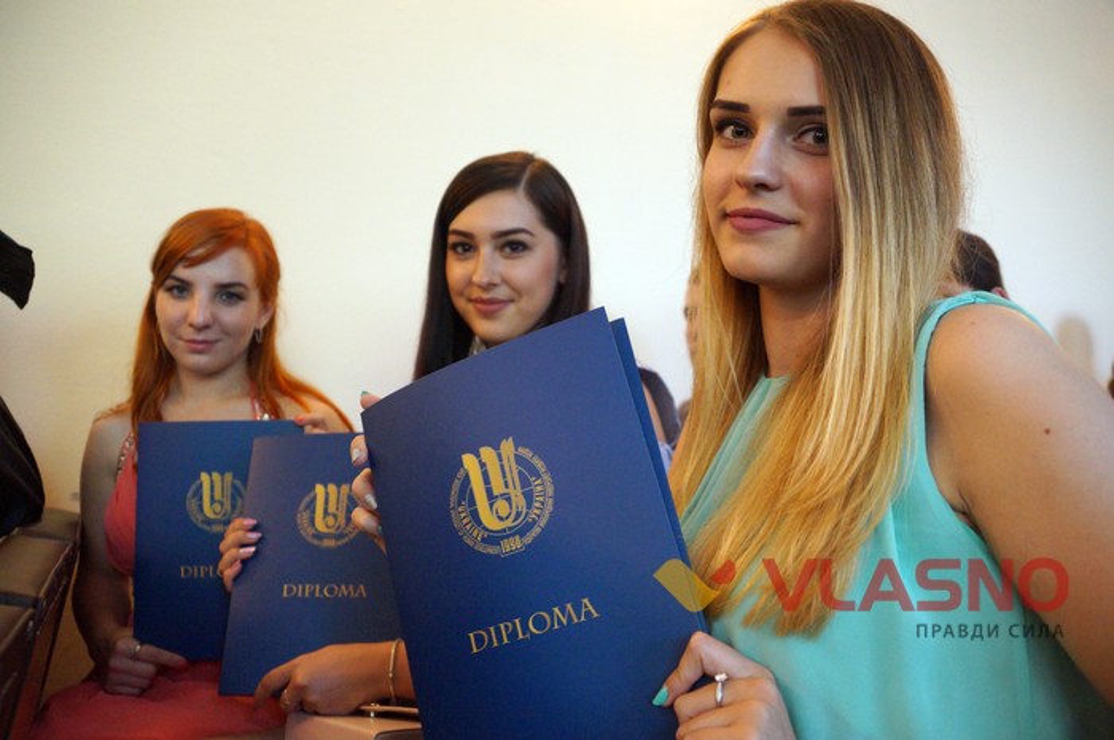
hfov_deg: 62.0
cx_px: 557
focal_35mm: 30
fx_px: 927
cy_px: 370
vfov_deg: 43.5
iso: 2000
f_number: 3.5
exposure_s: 1/160
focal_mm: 20
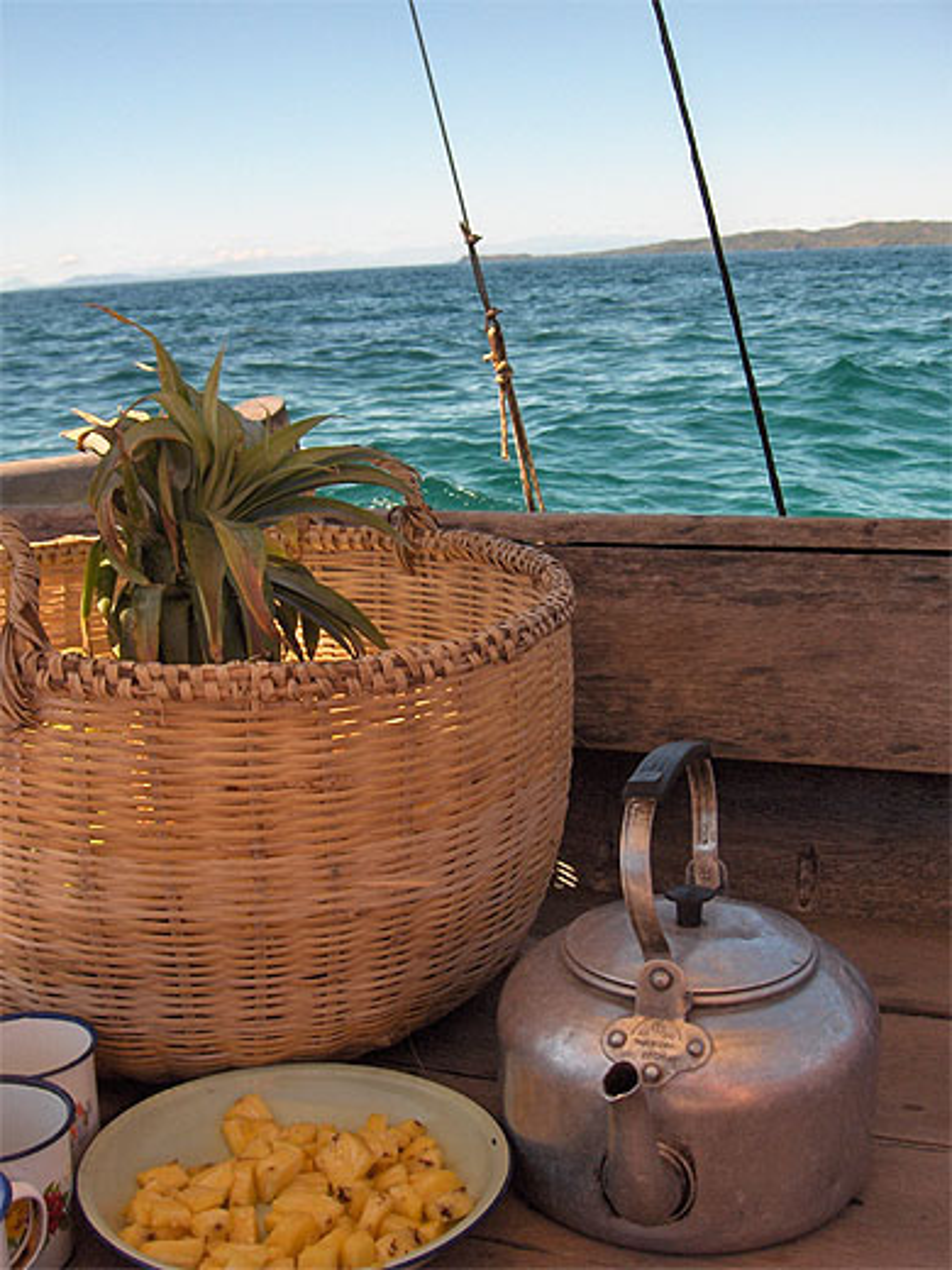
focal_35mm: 39
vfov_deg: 47.9
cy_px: 635
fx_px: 1430
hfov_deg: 36.8
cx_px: 476
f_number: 4.8
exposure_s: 1/415
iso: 100
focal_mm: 8
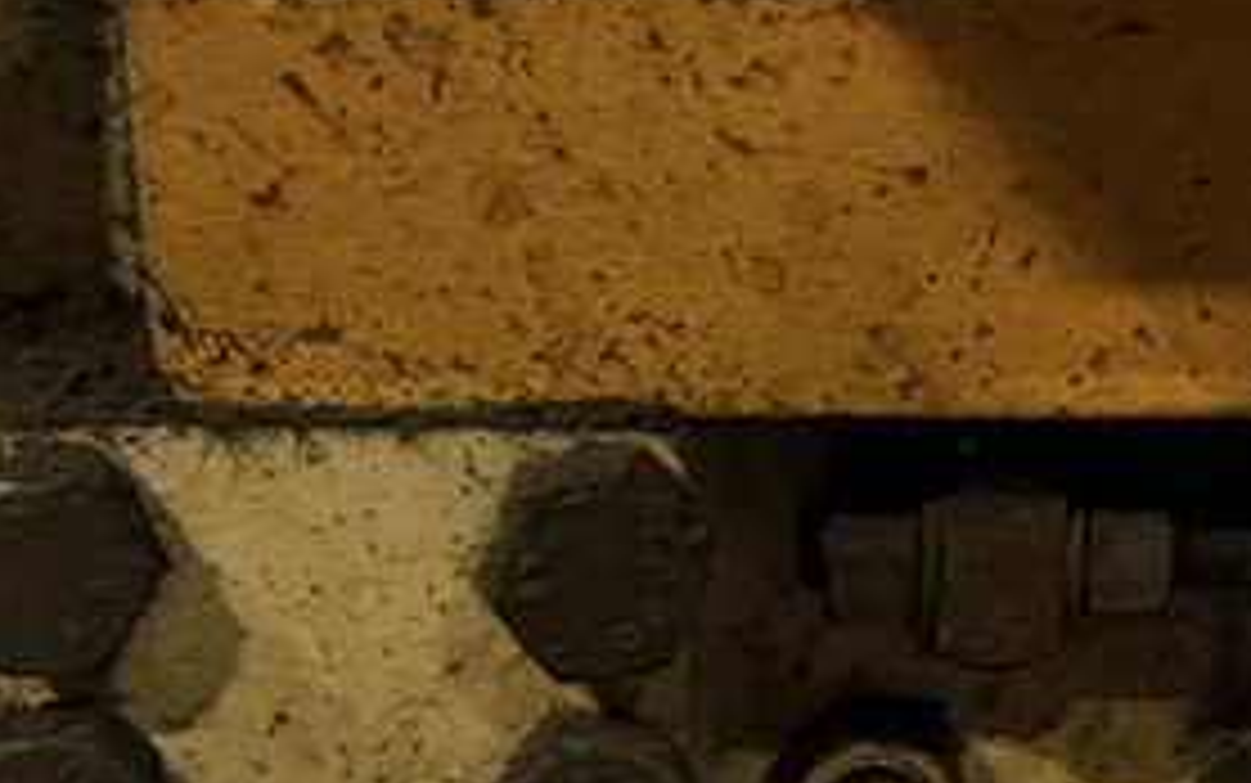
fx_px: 3991
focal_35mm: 117
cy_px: 1048
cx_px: 490
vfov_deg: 10.9
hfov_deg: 17.8
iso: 800
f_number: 1.78
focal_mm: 6.76
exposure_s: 1/30
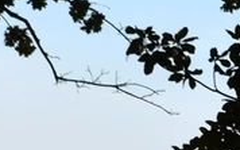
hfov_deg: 4.9
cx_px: 479
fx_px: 2758
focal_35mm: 422
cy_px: 247
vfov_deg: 3.1
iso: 100
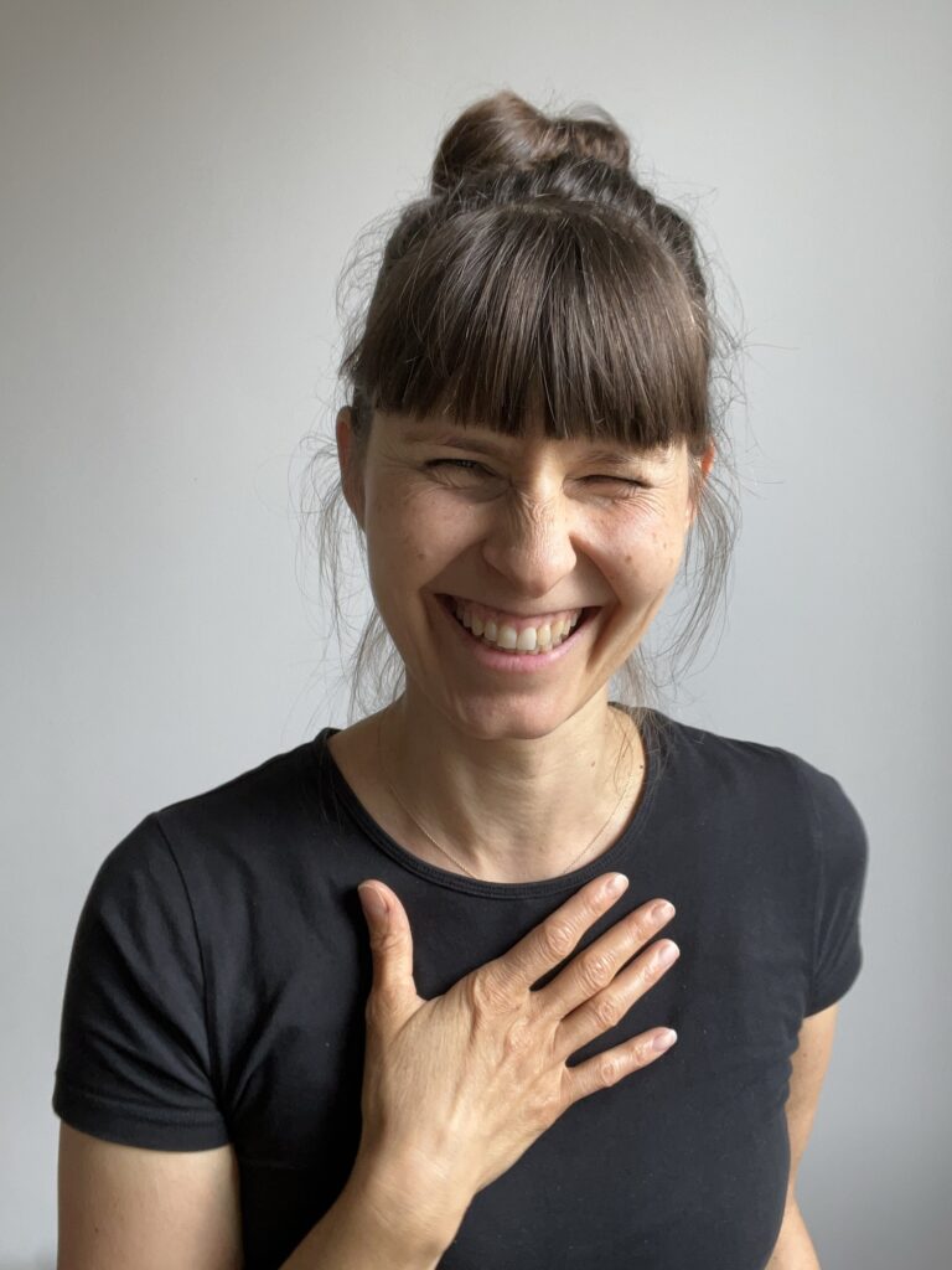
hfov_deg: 46.8
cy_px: 635
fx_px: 1100
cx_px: 476
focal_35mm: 30
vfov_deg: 60.0
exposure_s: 1/68
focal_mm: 2.71
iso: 100
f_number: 2.2
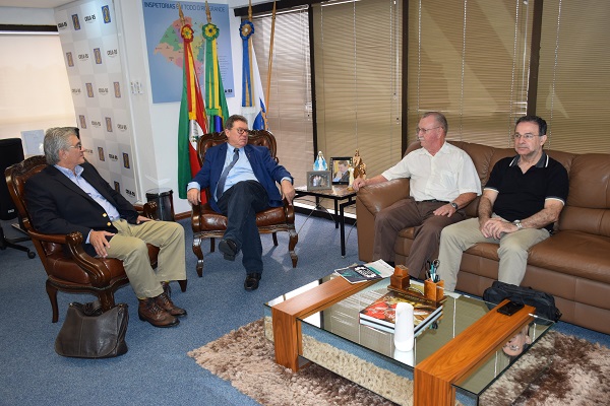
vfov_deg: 43.6
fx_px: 508
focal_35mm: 30
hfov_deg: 61.9
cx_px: 305
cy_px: 203
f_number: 5
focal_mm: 20
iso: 800
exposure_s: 1/100
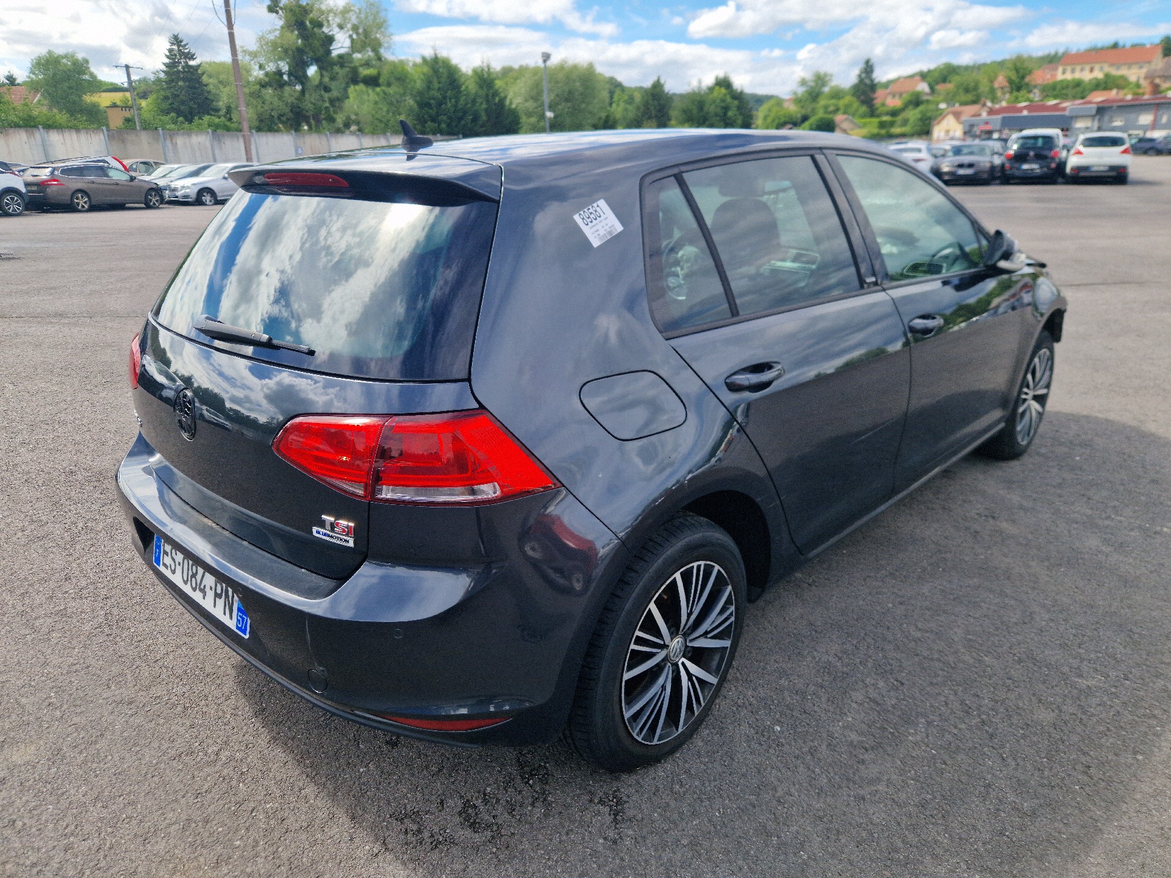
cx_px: 586
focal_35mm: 23
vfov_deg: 58.9
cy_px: 439
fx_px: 778
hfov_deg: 73.9
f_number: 1.8
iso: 50
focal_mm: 5.4
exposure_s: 1/1000
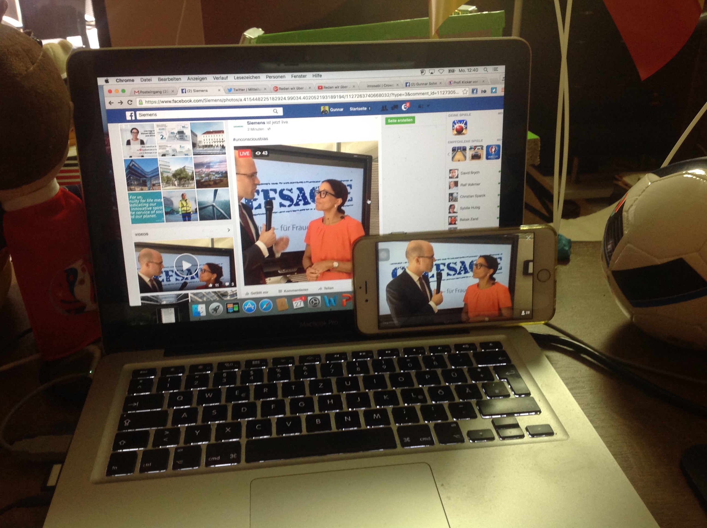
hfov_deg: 52.7
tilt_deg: -27.0
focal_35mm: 35
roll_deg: +0.4
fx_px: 714
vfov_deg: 40.6
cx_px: 354
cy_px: 264
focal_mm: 4.28
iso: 100
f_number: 2.4
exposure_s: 1/15
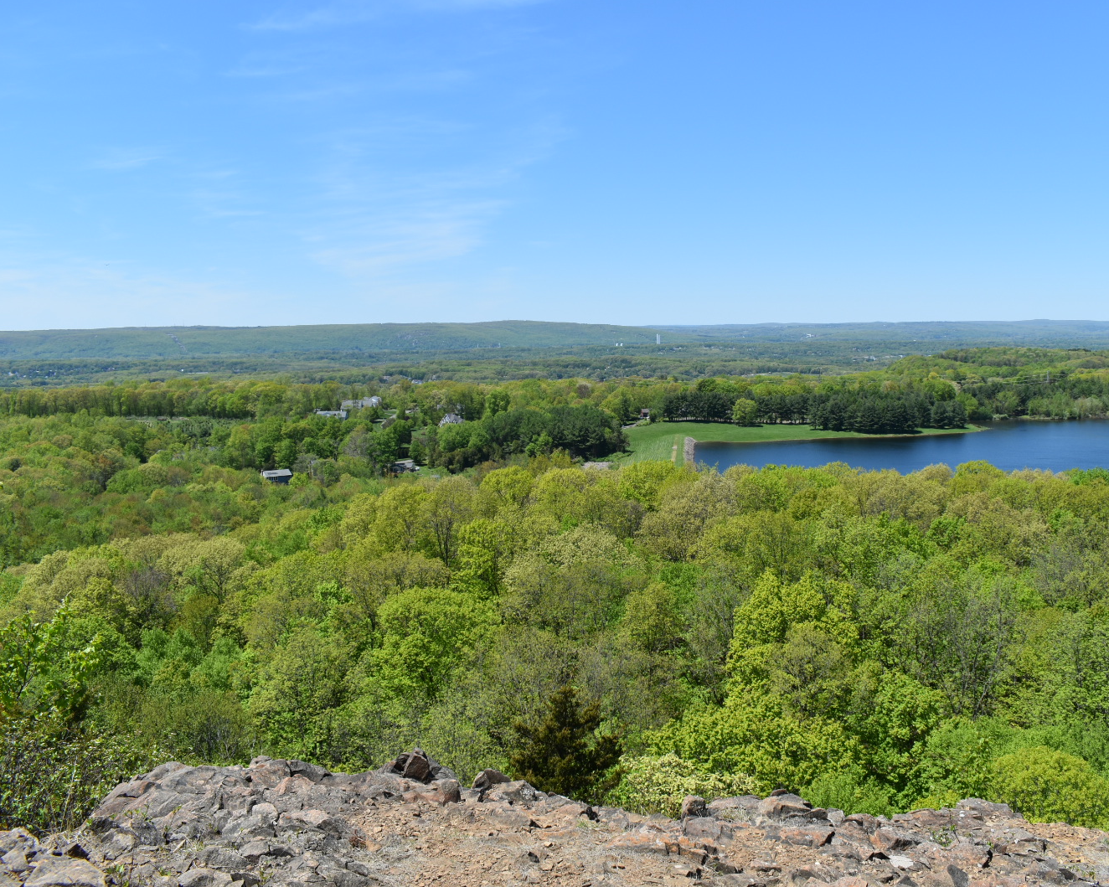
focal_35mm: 31
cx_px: 662
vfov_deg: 47.1
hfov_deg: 56.8
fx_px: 1017
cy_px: 436
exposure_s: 1/250
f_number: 8
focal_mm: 18
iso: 100
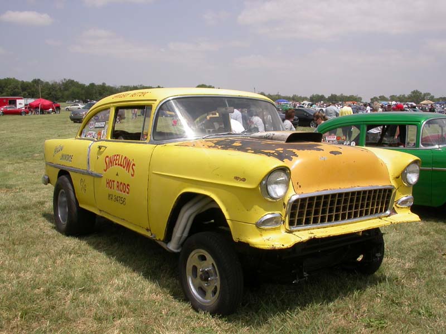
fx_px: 490
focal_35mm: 38
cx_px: 223
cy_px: 167
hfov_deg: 49.0
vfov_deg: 37.7
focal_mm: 7.85
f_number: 7.5
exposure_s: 1/440
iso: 100
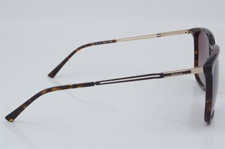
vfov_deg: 18.2
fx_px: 468
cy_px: 74
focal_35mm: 75
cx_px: 112
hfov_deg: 27.0
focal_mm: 50
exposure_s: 1/4
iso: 100
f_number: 32
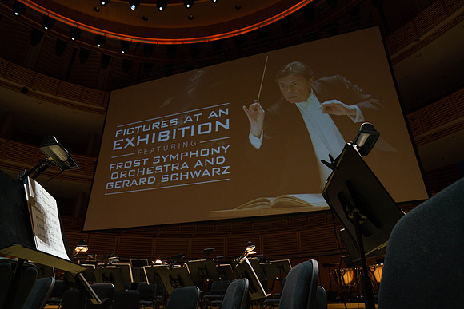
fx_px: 309
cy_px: 154
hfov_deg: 73.7
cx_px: 232
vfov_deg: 53.2
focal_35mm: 24
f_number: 5.6
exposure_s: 1/200
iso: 2500
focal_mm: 24
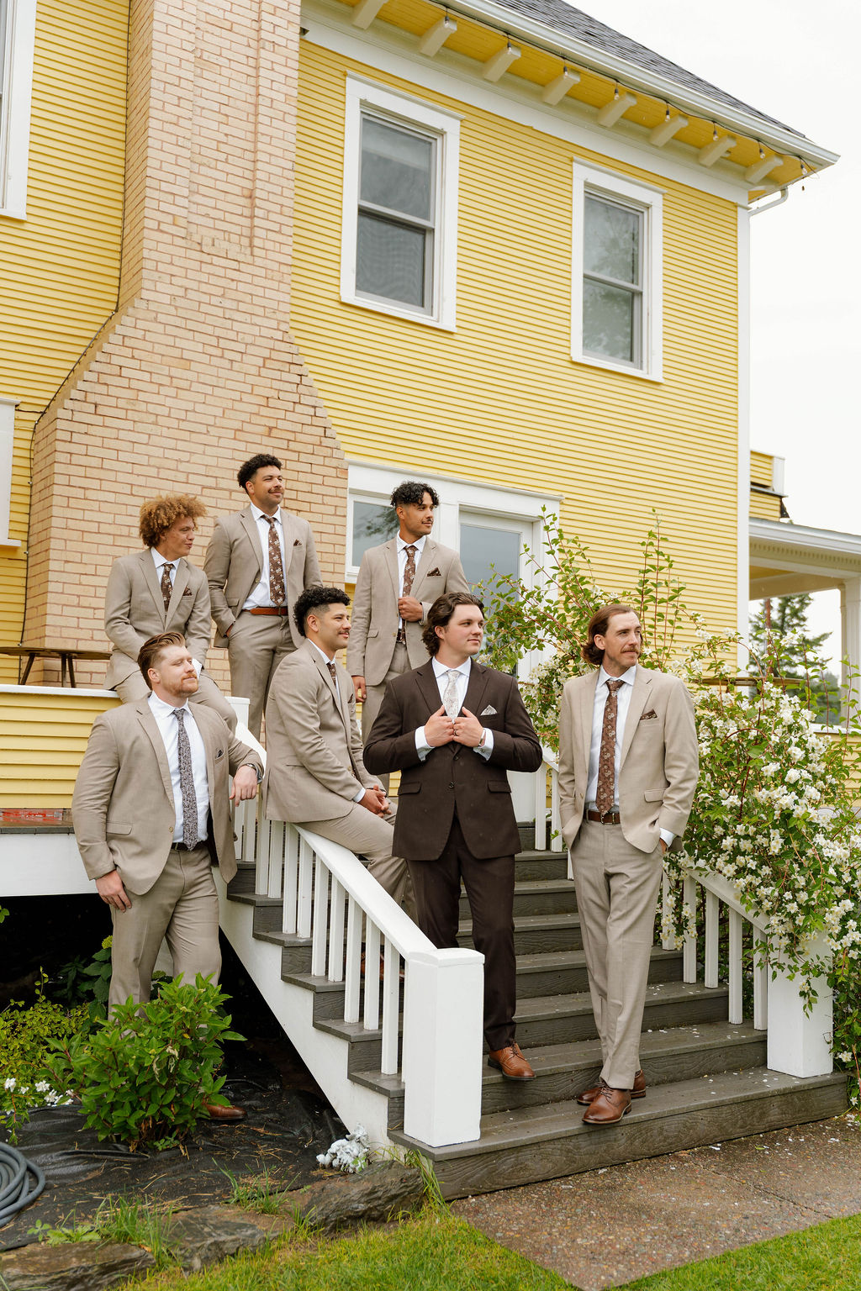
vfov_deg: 55.8
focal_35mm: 34
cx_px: 430
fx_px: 1220
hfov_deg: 38.9
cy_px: 646
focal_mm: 34
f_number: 2.8
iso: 200
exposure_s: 1/800
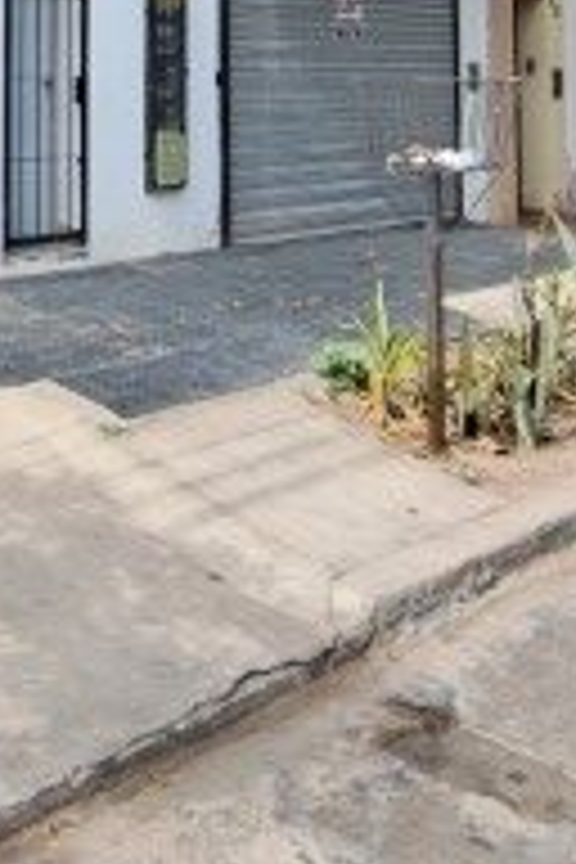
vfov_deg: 38.8
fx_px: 1080
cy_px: 9
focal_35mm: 45
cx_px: -50
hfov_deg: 27.5
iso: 50
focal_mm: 1.74
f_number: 2.2
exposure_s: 1/678
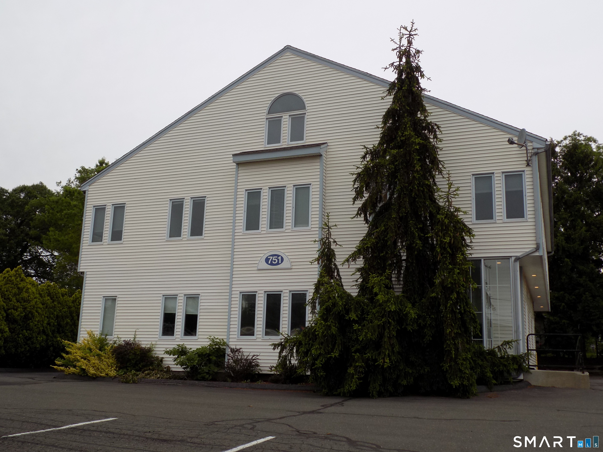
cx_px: 302
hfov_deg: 54.0
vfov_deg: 41.8
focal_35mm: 34
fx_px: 592
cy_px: 226
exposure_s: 1/250
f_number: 3.4
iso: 80
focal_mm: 6.1
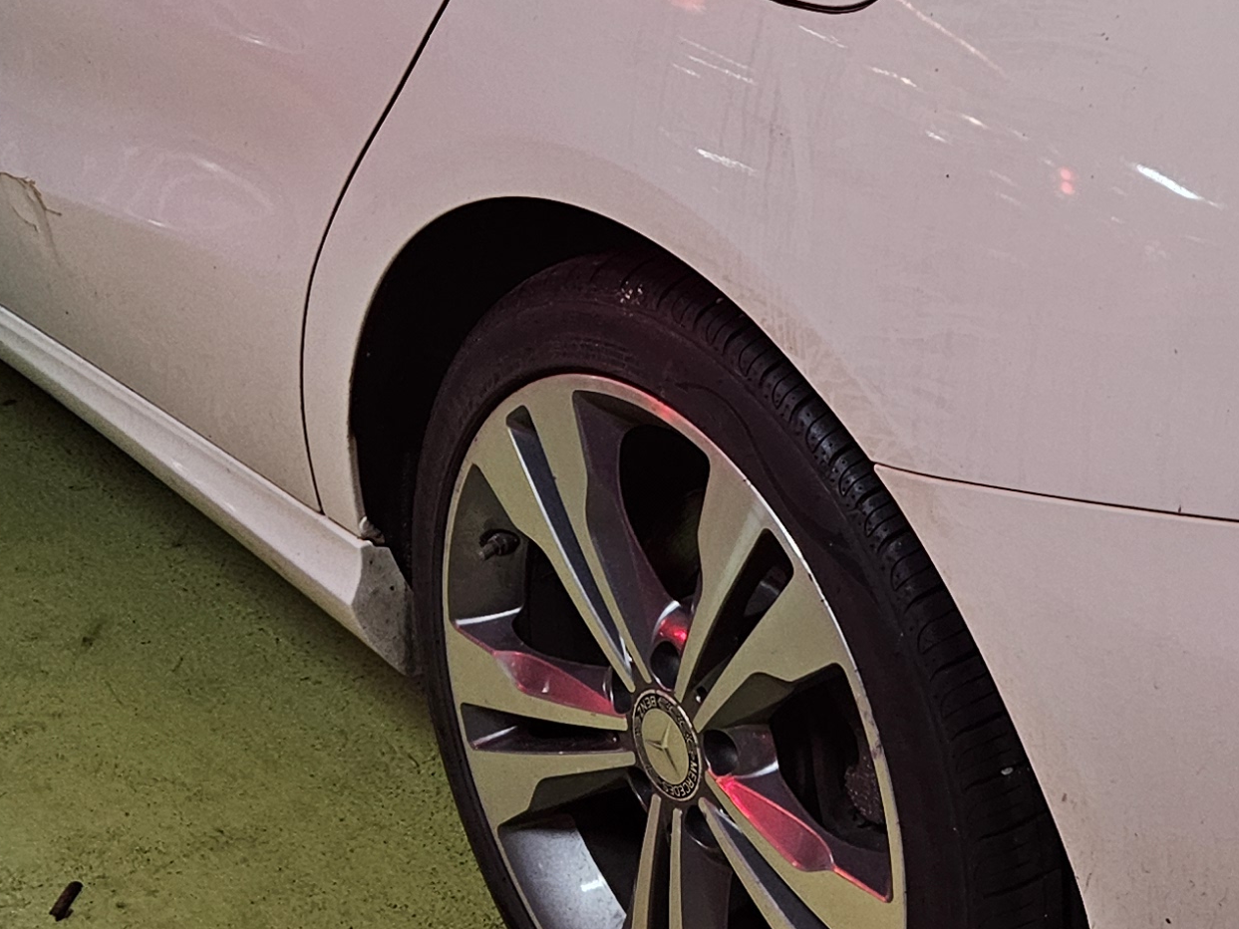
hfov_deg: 25.3
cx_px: 1181
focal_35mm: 74
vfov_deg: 19.5
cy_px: 88
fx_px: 2648
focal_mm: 5.4
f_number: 1.8
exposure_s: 1/48.1
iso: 320
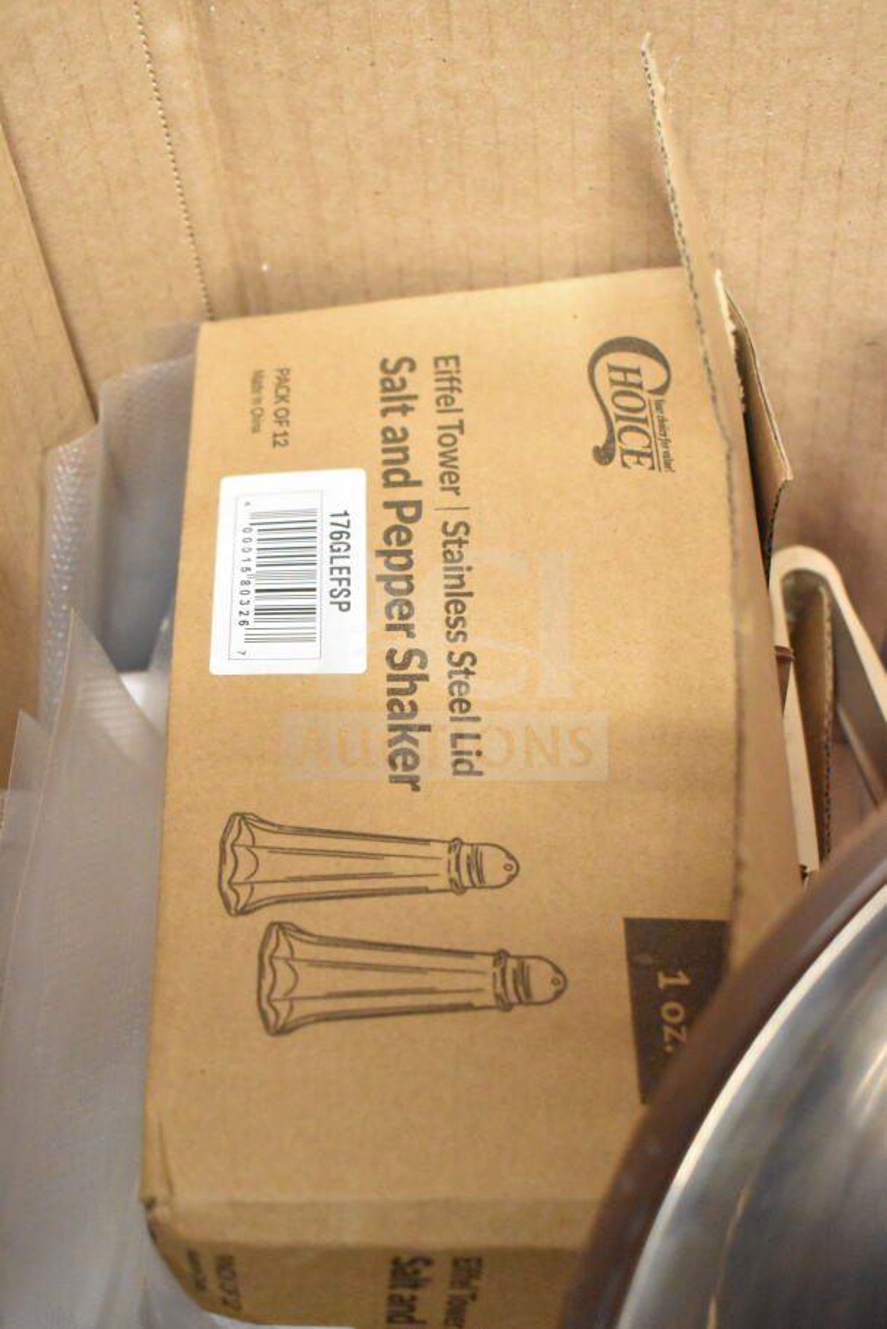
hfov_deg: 28.1
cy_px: 664
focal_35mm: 48
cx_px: 444
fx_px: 1773
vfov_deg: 41.1
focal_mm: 32
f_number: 4.5
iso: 10000
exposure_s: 1/50
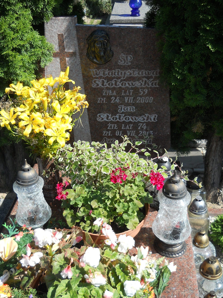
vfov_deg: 45.8
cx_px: 112
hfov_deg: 35.1
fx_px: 352
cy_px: 149
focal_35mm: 41
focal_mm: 6.72
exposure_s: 1/200
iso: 80
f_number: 5.5
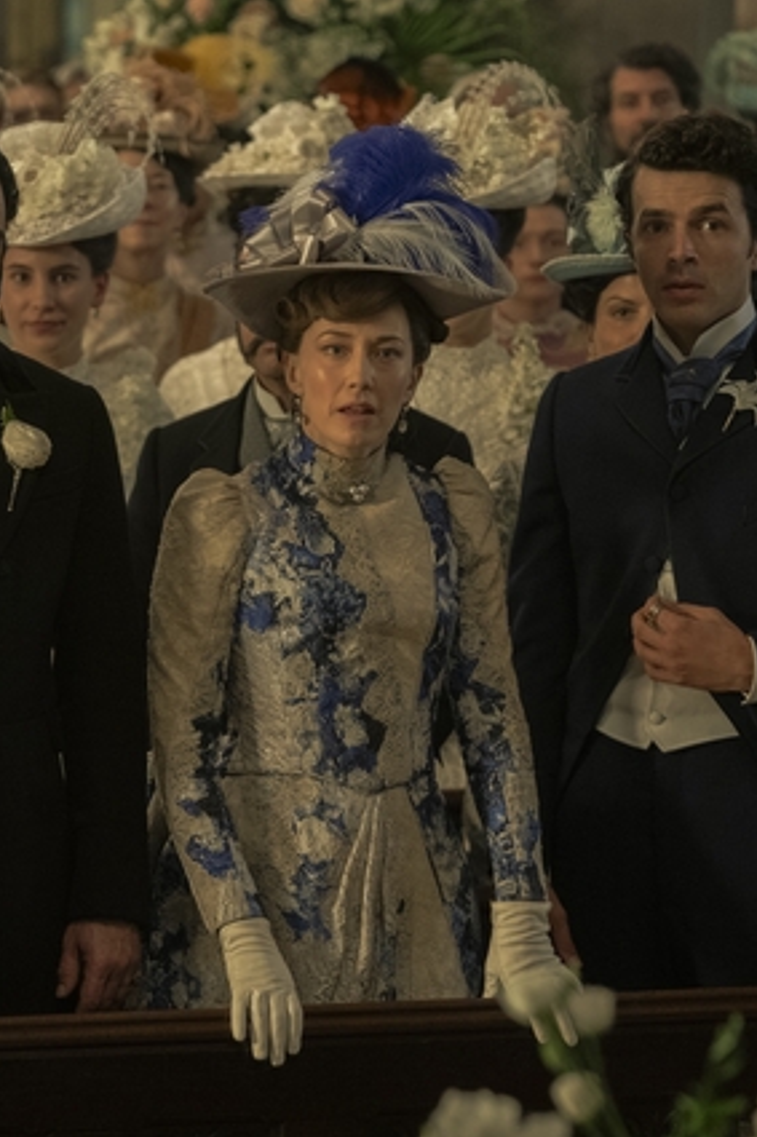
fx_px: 6376
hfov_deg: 6.8
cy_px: 568
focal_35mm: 202
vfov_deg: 10.2
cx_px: 201
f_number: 4.5
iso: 6400
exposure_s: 1/80
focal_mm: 134
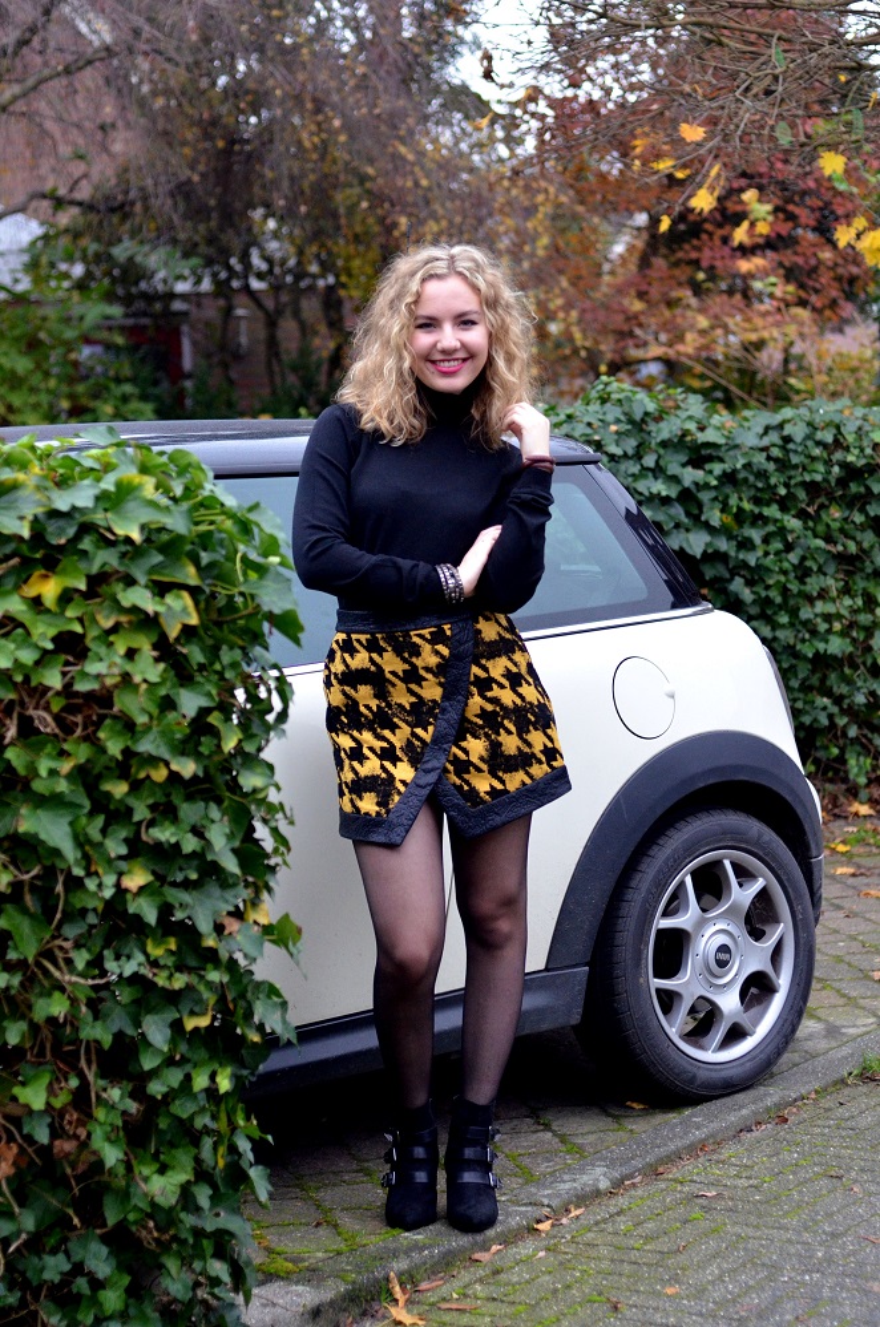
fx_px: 2761
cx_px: 440
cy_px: 664
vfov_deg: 27.0
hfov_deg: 18.1
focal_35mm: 75
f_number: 2.5
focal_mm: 50
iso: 1600
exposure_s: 1/640
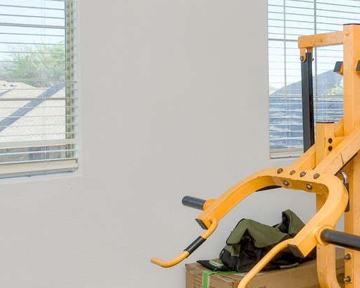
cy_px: 91
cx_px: 449
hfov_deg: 25.9
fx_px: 682
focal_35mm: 64
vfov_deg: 23.7
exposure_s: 1/125
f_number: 5.6
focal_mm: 16
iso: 100
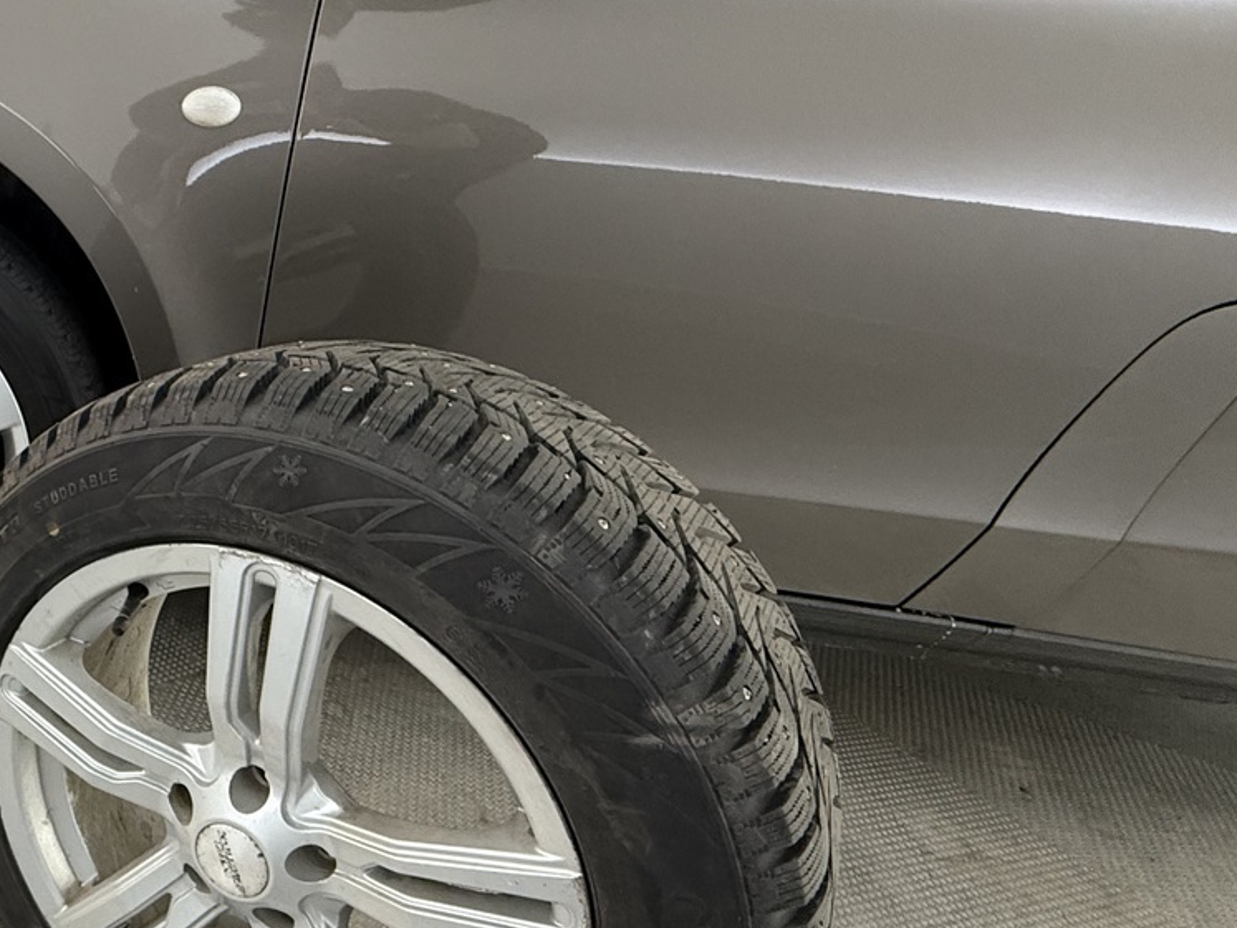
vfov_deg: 49.9
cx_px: 99
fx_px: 965
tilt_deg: -32.3
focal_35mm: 27
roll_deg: -8.8
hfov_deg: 55.6
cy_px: 660
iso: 400
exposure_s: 1/50
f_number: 2.2
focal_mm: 2.22
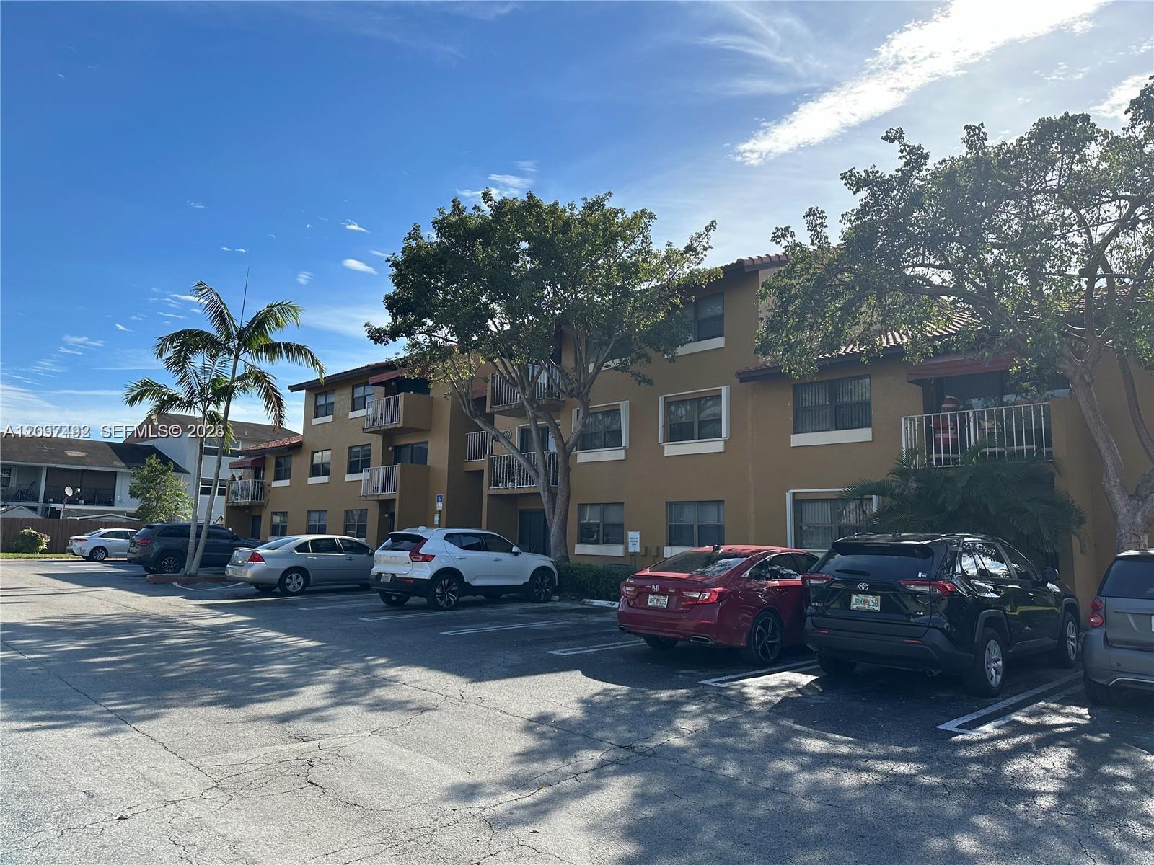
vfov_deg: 56.8
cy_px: 432
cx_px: 577
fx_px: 800
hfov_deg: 71.6
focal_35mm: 24
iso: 80
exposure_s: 1/3861
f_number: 1.78
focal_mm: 6.86
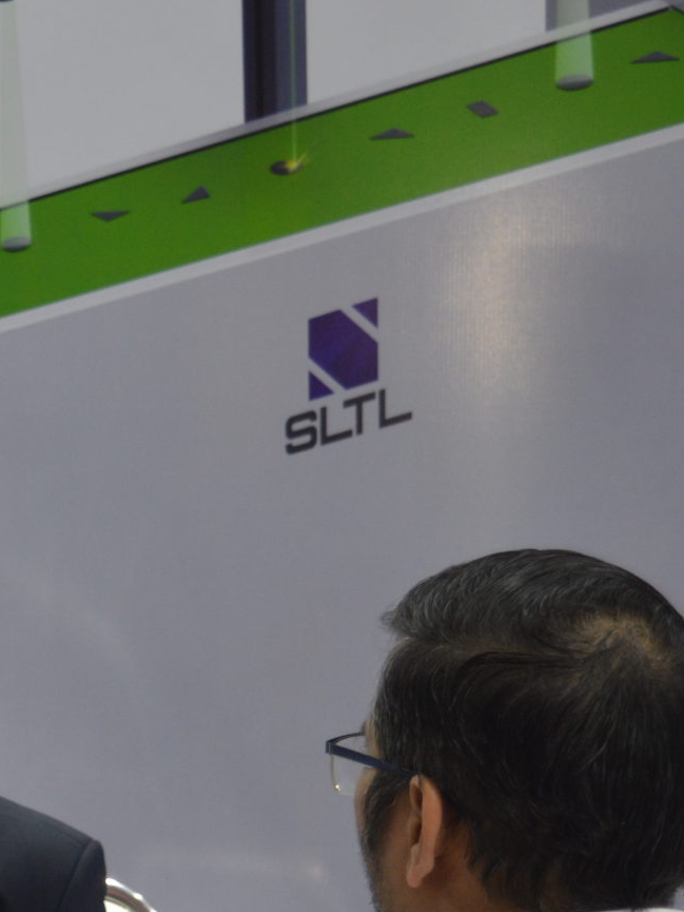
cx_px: -258
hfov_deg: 10.0
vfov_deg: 13.5
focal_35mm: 145
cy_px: 833
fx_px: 3819
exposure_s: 1/60
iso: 400
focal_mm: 34
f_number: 4.5
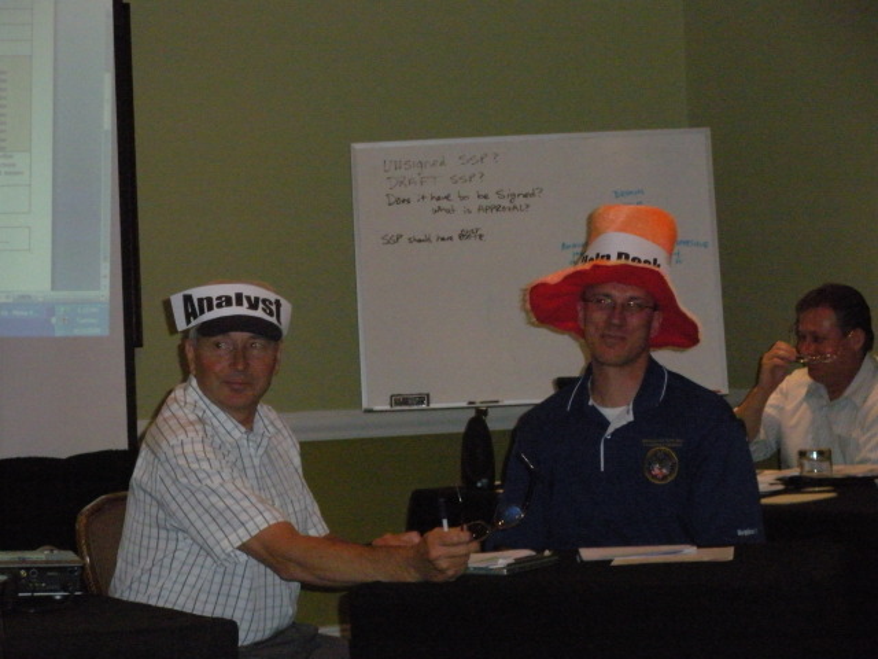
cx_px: 439
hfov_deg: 19.6
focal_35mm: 100
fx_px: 2536
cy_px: 330
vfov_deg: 14.8
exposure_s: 1/125
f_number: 5
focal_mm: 17.4
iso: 800
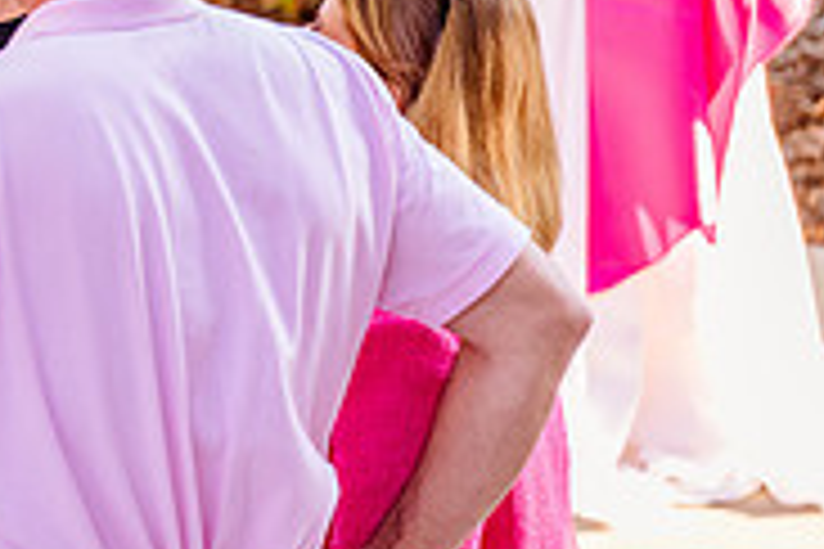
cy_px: -112
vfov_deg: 1.9
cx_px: -561
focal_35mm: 723
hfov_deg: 2.8
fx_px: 16547
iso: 1000
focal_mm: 200
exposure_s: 1/500
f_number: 2.8
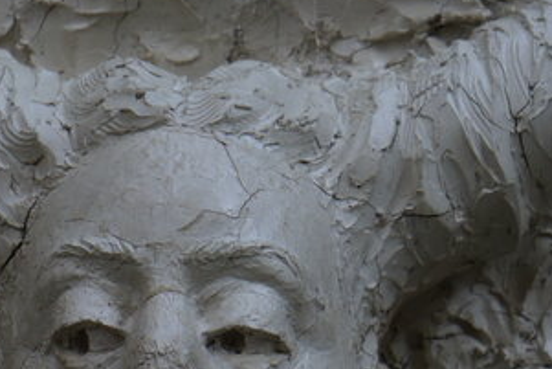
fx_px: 4280
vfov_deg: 4.9
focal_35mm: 279
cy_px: 413
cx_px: 108
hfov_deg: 7.4
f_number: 5.6
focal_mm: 70
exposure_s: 1/125
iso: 250
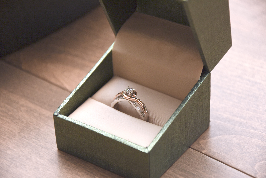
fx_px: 1164
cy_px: 89
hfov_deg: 13.0
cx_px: 133
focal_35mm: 158
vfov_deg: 8.7
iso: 320
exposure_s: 1/125
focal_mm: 105
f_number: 5.6
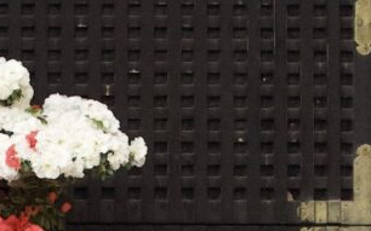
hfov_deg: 17.4
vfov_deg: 11.3
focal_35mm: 116
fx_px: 1172
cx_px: -32
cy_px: 132
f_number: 5
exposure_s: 1/500
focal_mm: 34
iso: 10000
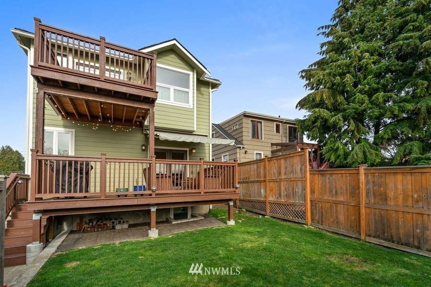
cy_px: 144
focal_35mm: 14
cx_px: 216
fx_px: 168
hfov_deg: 104.3
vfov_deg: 81.2
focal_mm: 14
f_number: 8
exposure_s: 1/320
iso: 200
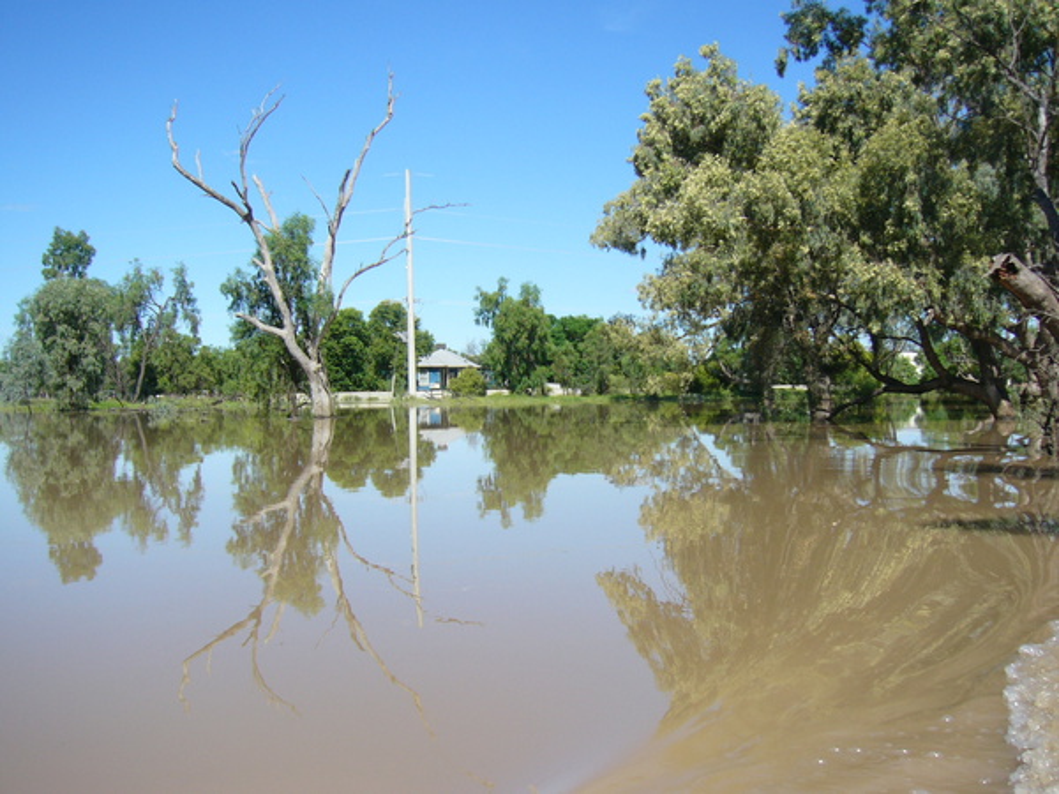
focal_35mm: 35
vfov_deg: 40.7
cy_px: 397
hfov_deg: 52.6
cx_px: 530
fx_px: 1071
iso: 100
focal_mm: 5.8
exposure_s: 1/250
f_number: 8
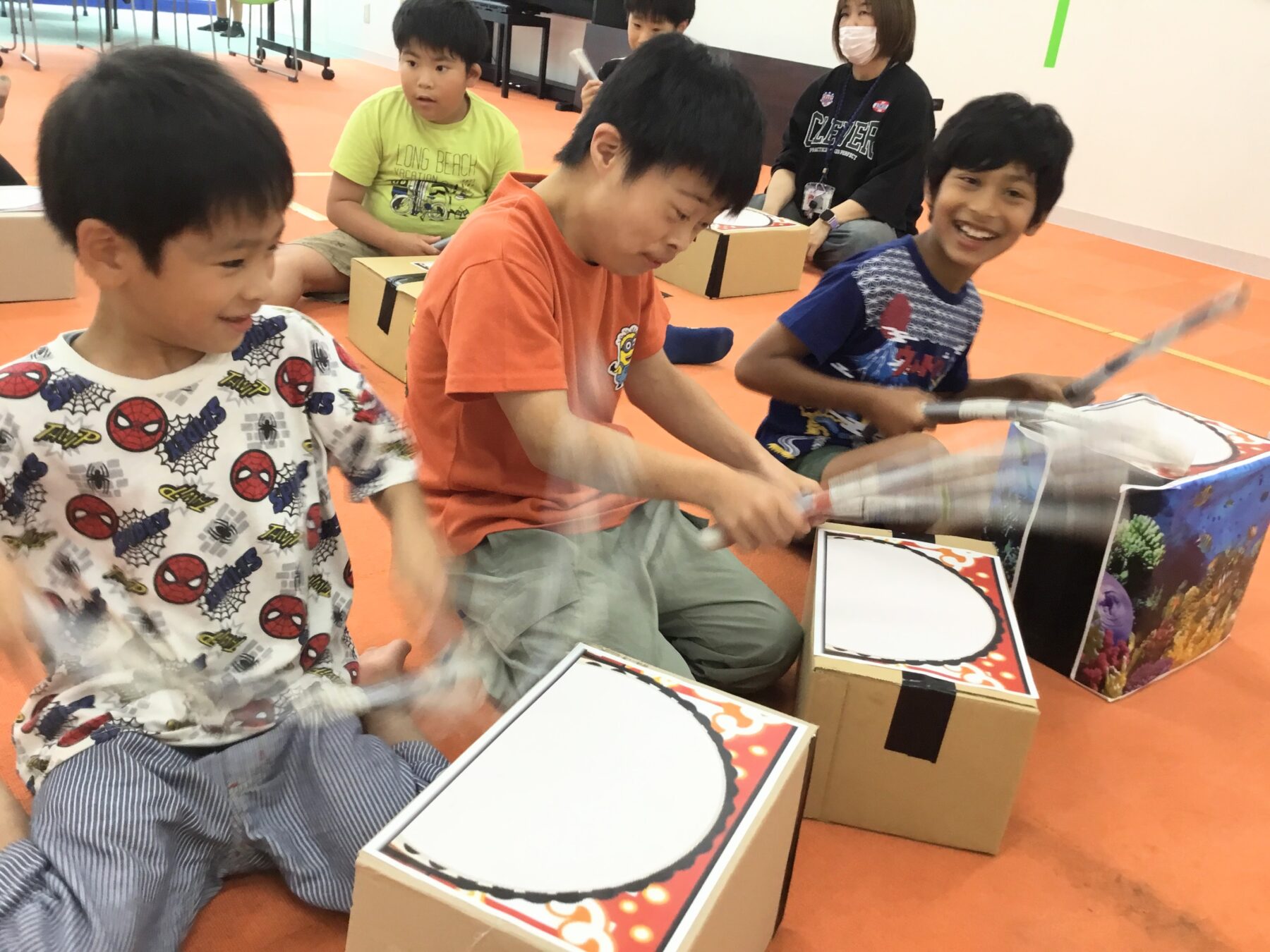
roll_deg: -7.6
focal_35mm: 31
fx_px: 1137
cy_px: 476
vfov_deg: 45.4
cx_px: 635
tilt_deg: -24.9
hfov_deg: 58.4
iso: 80
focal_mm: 3.3
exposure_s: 1/33
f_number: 2.4
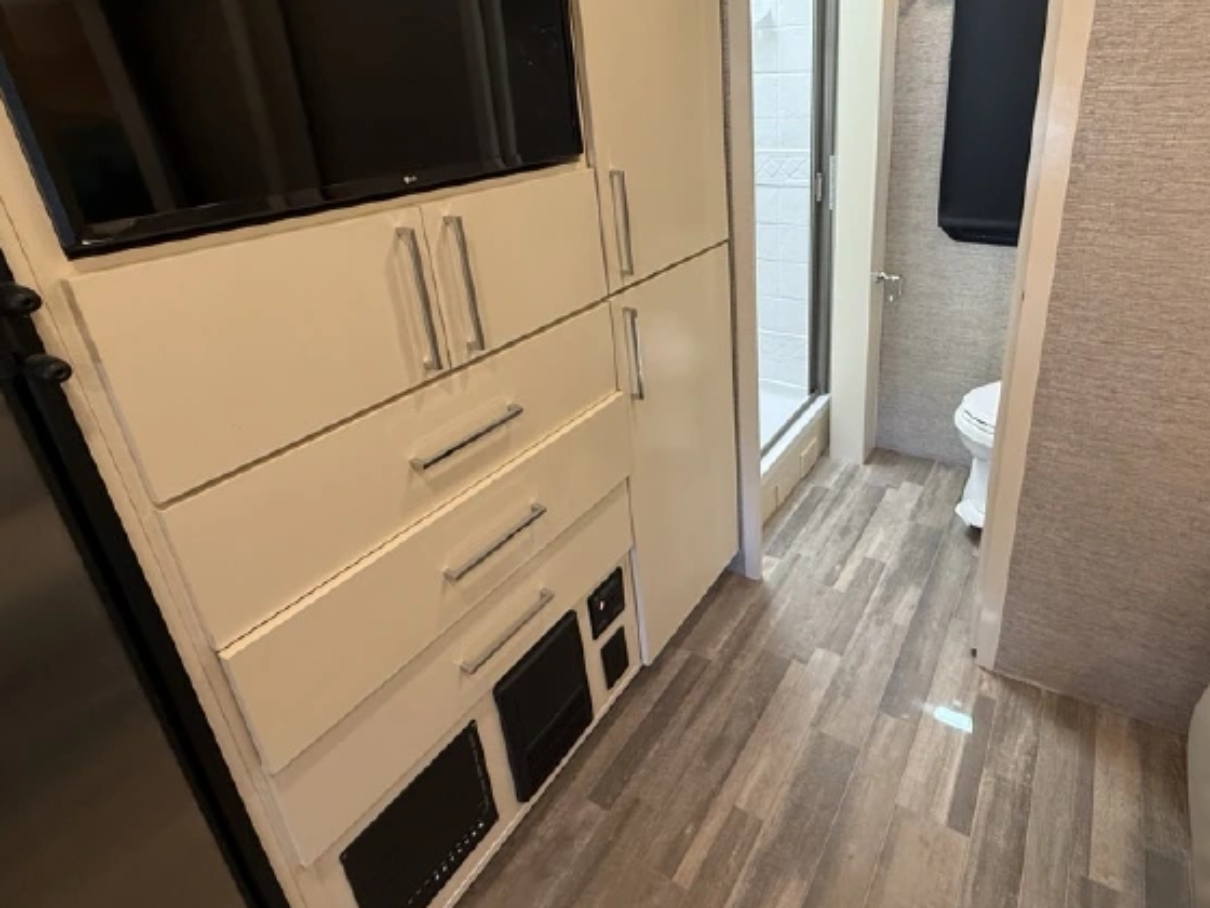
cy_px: 352
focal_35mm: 20
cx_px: 720
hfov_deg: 80.9
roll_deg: +2.0
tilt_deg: -20.9
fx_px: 699
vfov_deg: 65.2
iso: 200
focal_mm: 2.22
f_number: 2.2
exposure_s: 1/99
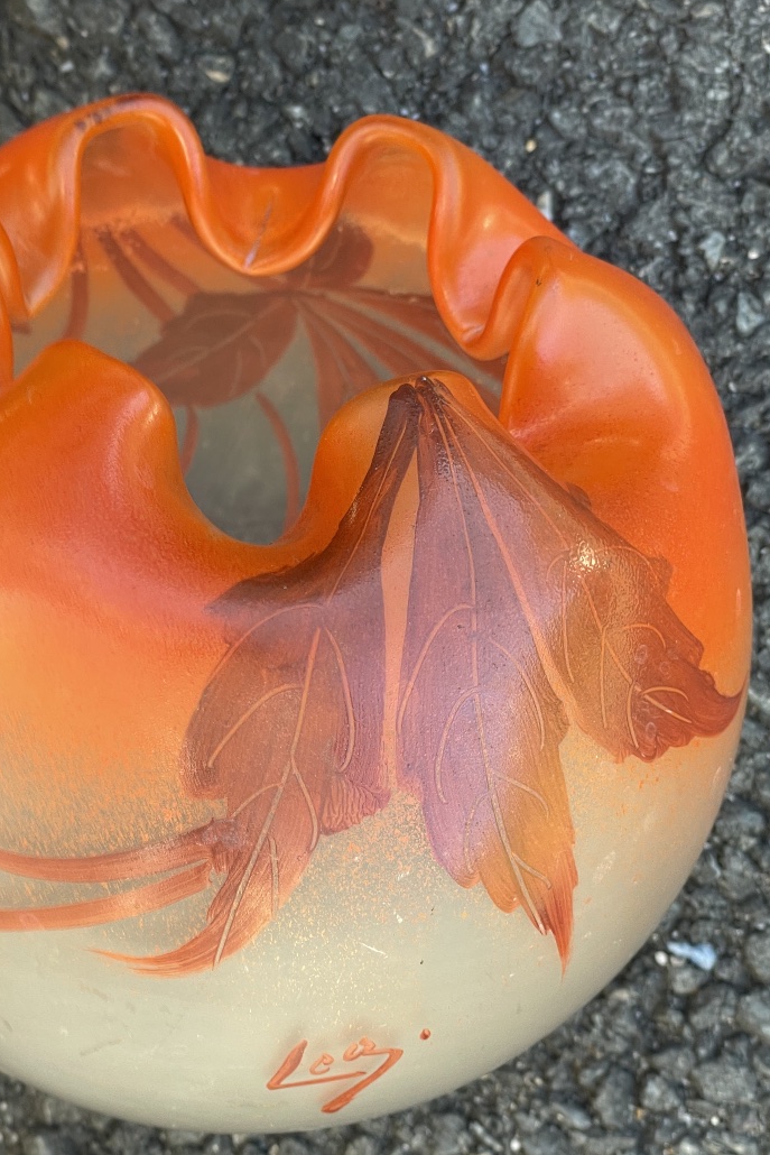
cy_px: 653
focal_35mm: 63
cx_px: 298
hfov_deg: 21.5
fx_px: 2020
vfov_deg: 31.9
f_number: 2
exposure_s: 1/99
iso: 50
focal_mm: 6
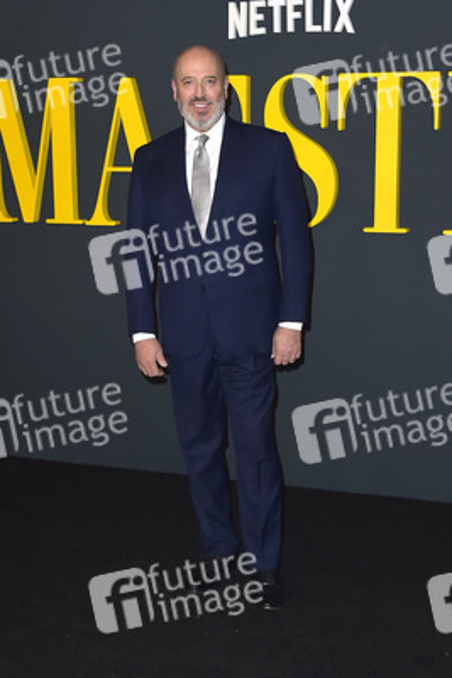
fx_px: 715
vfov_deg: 50.7
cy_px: 339
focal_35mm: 38
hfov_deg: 35.1
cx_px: 226
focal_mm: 38
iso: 320
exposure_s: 1/250
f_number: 6.3
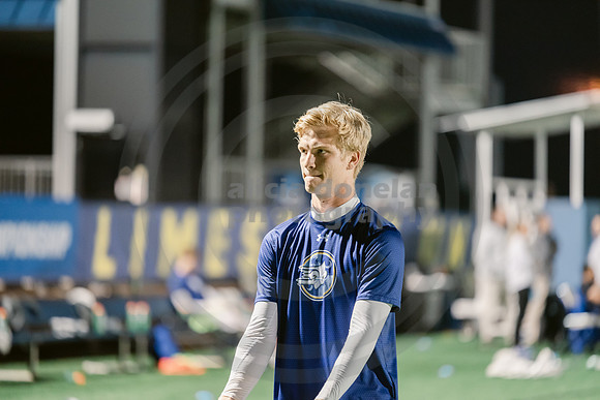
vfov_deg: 6.9
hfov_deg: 10.3
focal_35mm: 200
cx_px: 300
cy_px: 200
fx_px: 3334
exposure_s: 1/200
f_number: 2.8
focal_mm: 200
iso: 2500
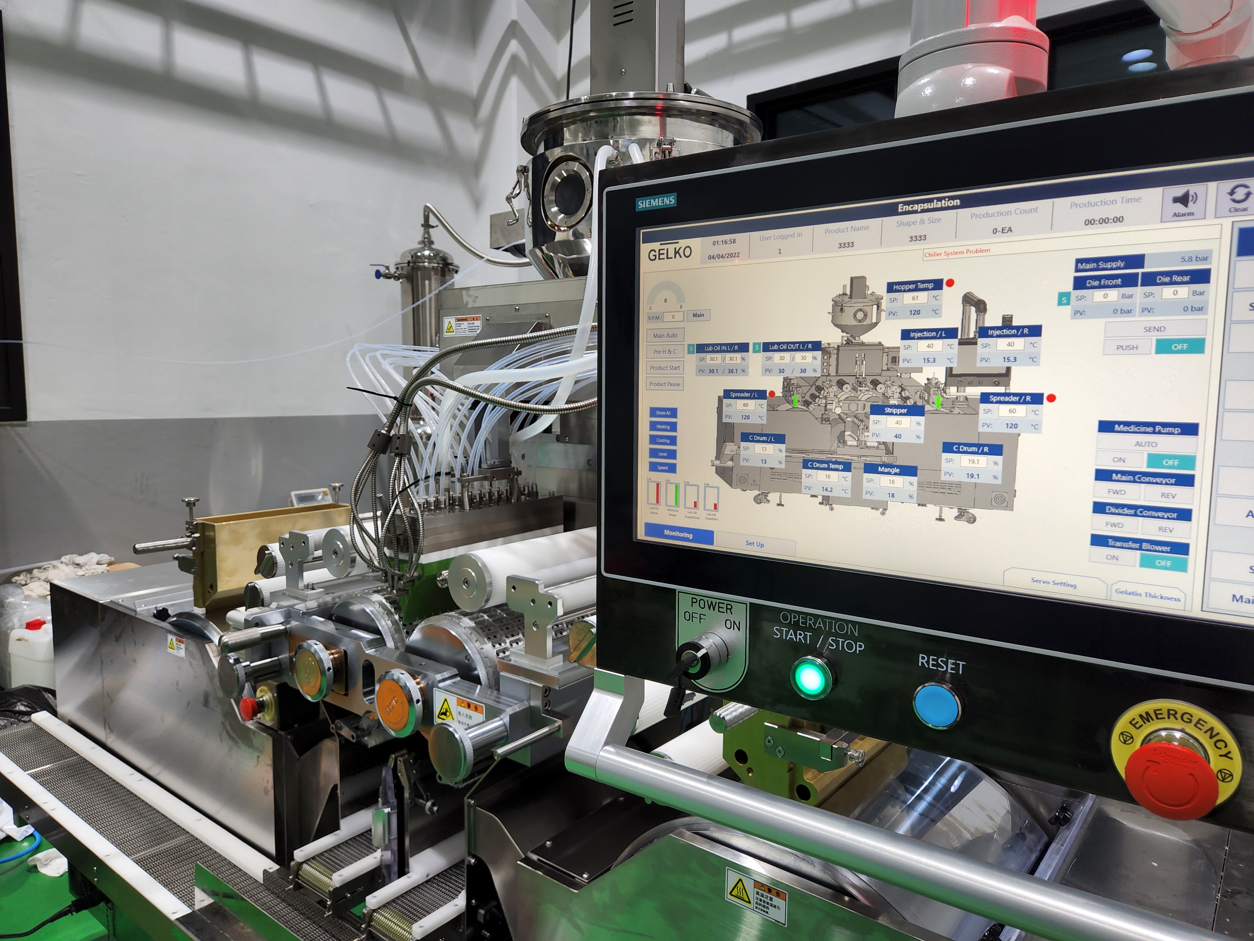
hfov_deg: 73.9
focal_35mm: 23
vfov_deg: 58.9
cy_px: 470
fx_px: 833
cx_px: 627
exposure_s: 1/120
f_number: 1.8
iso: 80
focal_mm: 5.4
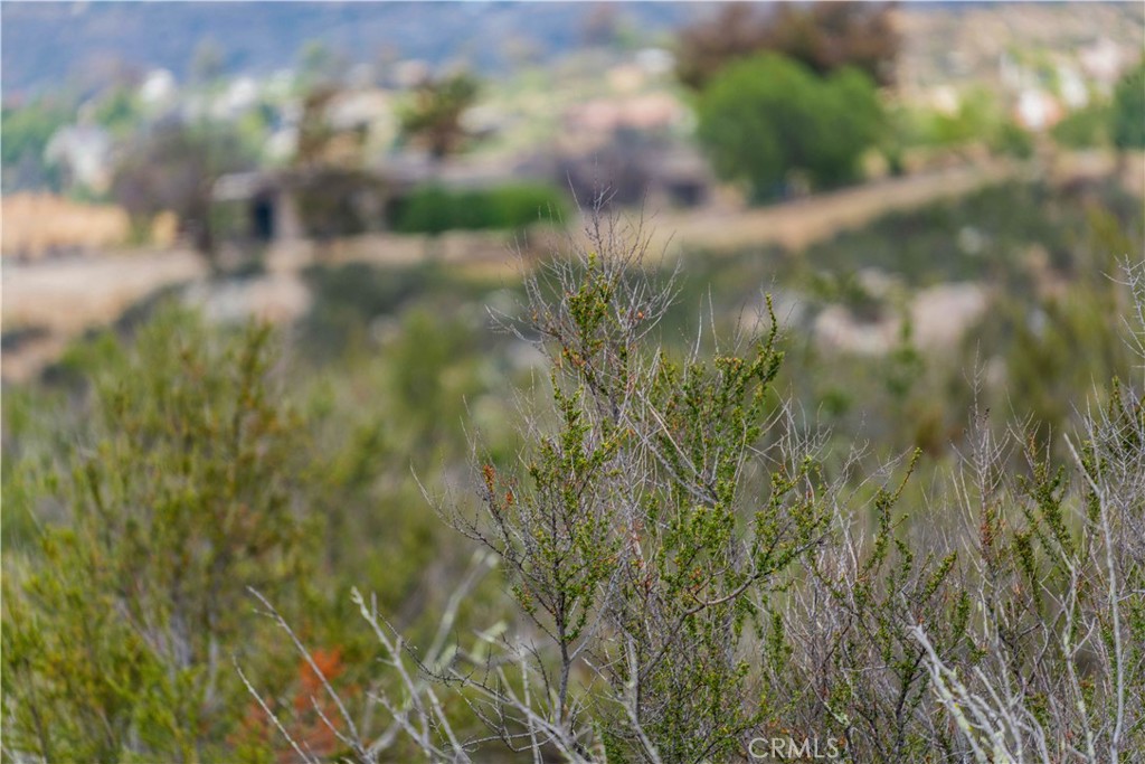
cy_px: 382
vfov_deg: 4.6
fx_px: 9542
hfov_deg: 6.9
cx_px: 572
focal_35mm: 300
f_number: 7.1
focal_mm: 300
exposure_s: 1/320
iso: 320
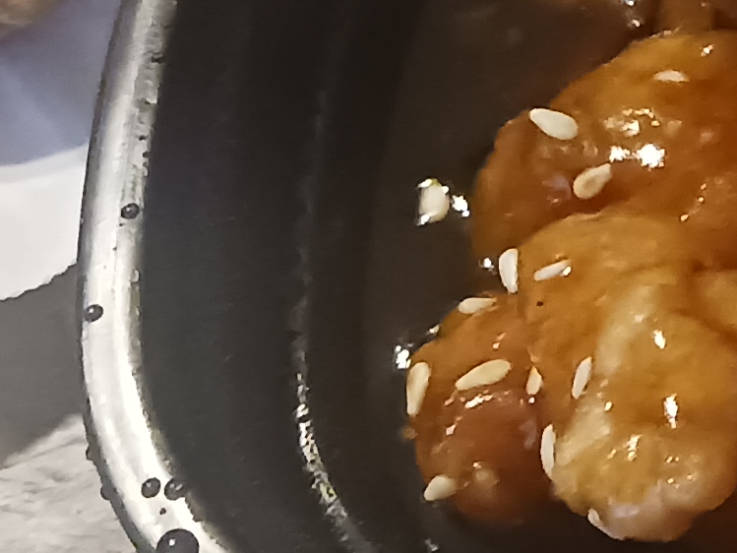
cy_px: -171
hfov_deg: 12.5
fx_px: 3130
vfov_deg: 9.9
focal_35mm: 147
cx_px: 1209
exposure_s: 1/15
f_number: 1.8
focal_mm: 4
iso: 800
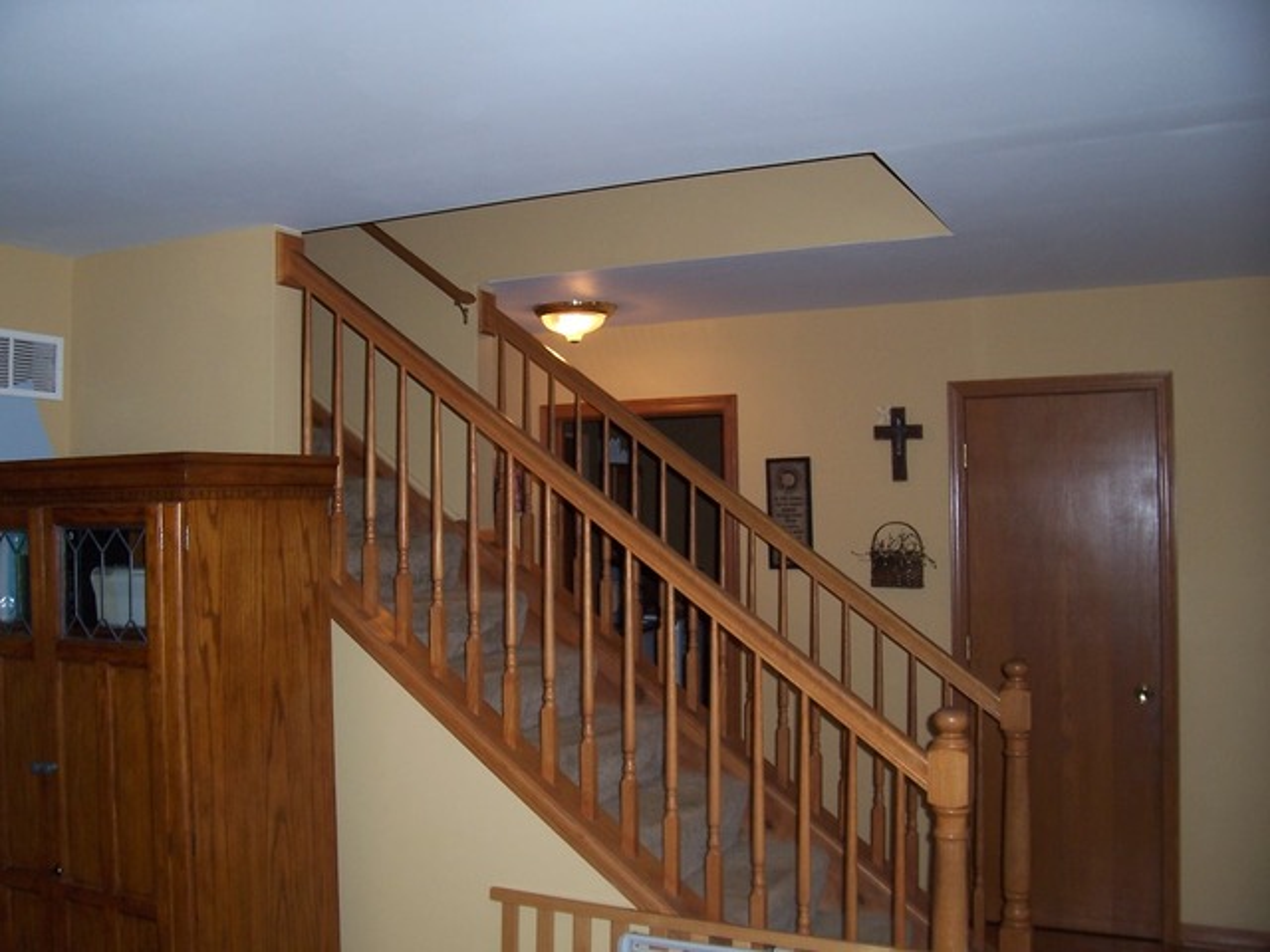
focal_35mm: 34
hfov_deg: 54.0
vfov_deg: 41.8
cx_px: 635
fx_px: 1247
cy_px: 476
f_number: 2.7
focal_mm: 5.6
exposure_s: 1/60
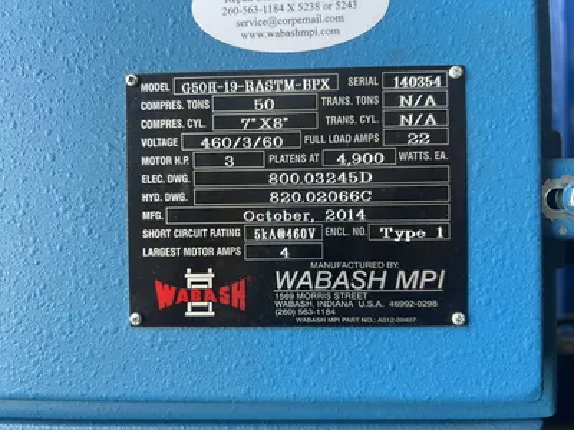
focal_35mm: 26
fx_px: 431
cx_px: 287
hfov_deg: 67.3
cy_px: 215
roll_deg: +0.7
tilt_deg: -1.4
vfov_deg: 53.1
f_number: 1.5
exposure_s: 1/120
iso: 125
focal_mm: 5.7
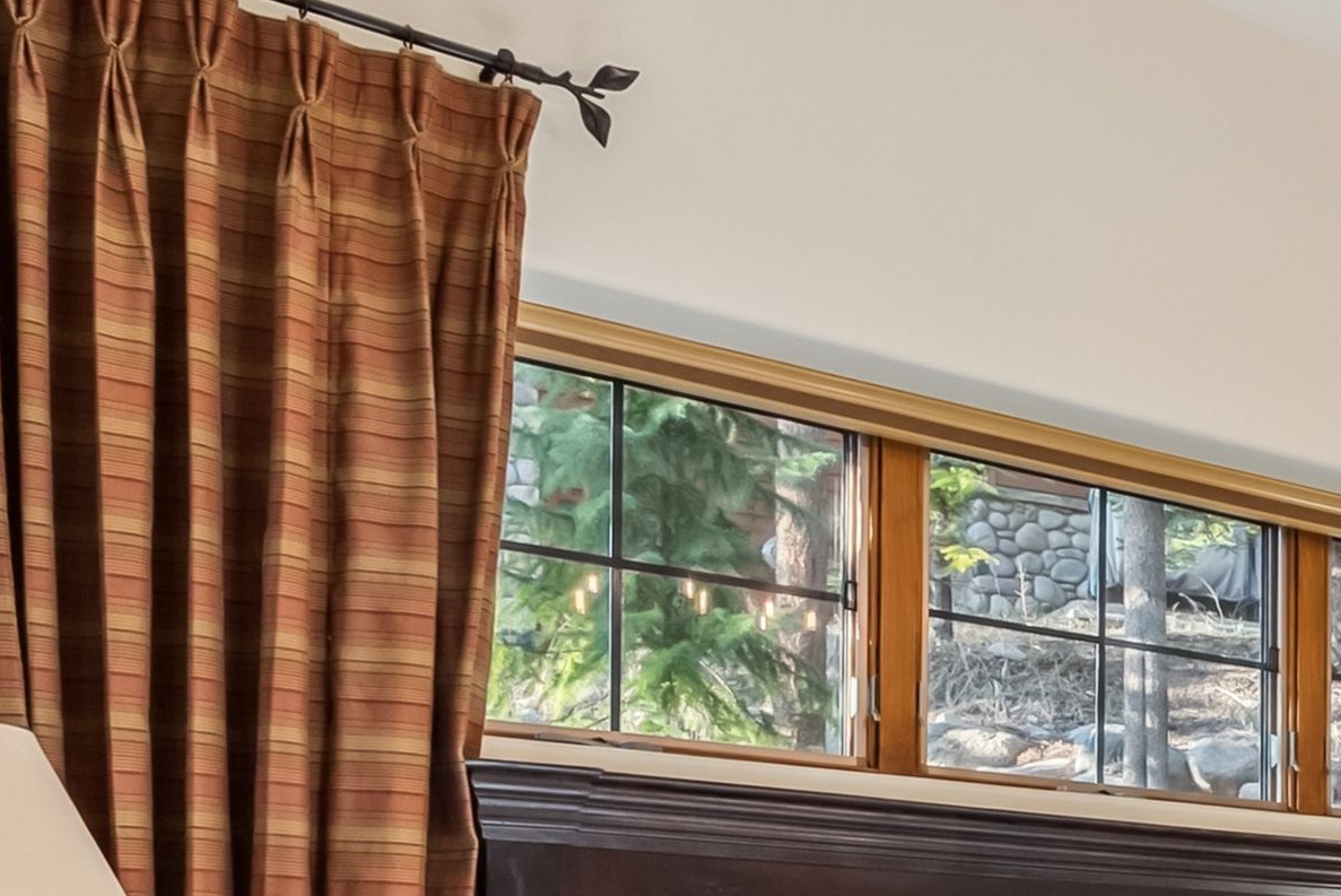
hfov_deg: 29.4
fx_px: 1864
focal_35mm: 50
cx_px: 1858
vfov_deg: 25.0
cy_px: 1006
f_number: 10
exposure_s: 1/30
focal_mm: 14
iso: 800
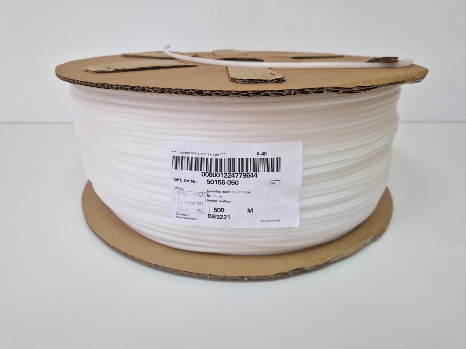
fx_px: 310
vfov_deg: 58.9
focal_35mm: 23
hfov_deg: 73.9
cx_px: 233
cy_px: 174
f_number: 1.8
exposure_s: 1/100
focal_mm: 5.4
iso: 80
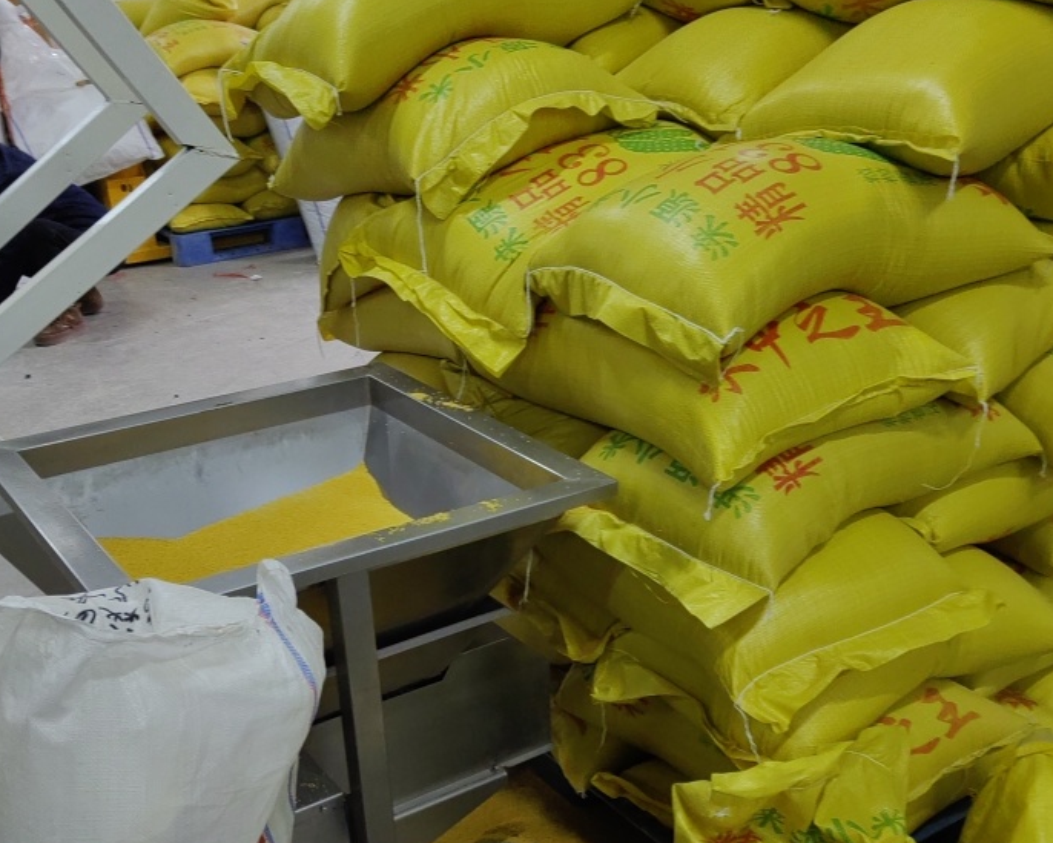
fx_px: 1278
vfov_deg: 35.9
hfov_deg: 44.8
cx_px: 496
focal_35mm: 41
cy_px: 604
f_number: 1.9
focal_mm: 5.52
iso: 80
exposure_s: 1/100
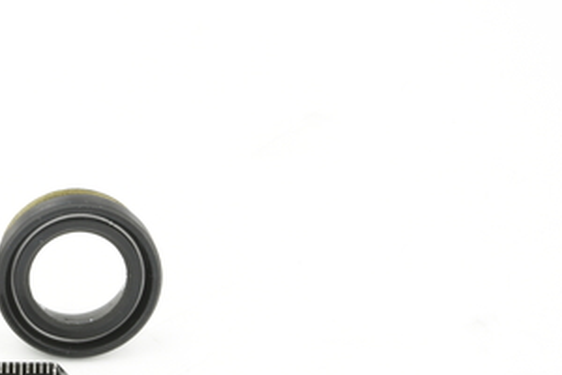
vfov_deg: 9.5
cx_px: -94
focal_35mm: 144
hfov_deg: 13.9
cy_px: 274
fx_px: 2248
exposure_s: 1/2.5
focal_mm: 60
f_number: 29
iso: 100
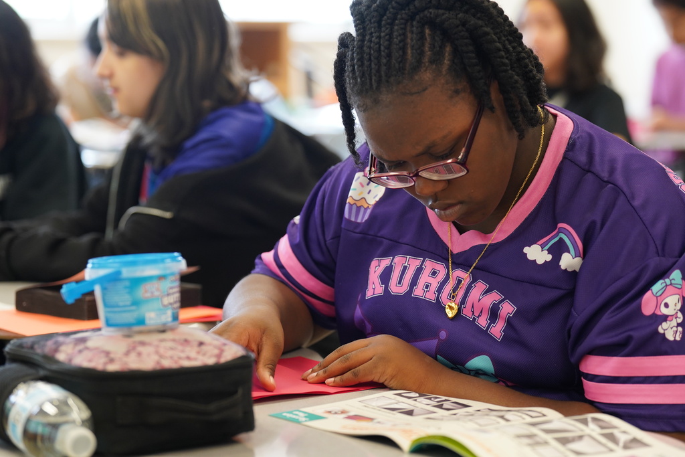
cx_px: 342
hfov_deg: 20.4
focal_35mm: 100
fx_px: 1903
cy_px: 228
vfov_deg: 13.7
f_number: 3.2
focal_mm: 100
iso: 1600
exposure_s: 1/160
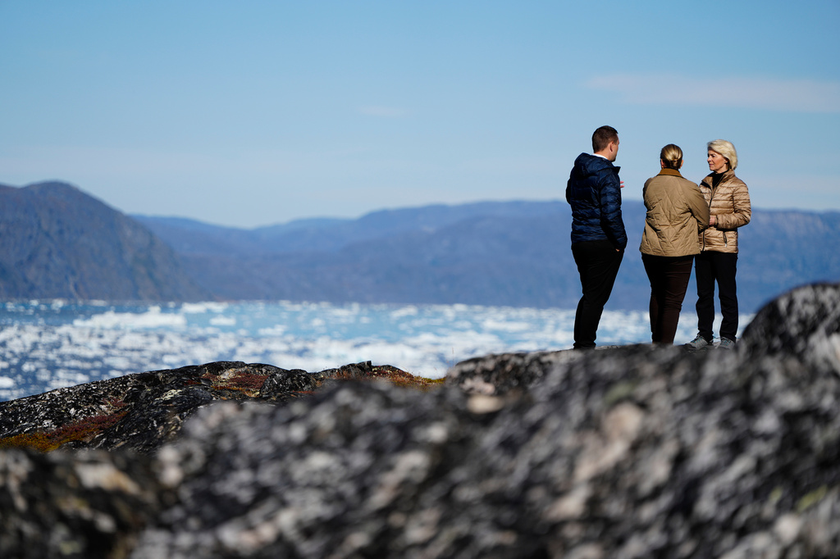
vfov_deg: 8.0
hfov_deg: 12.0
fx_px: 3988
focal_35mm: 171
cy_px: 280
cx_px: 420
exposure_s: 1/4000
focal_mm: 171
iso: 100
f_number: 2.8
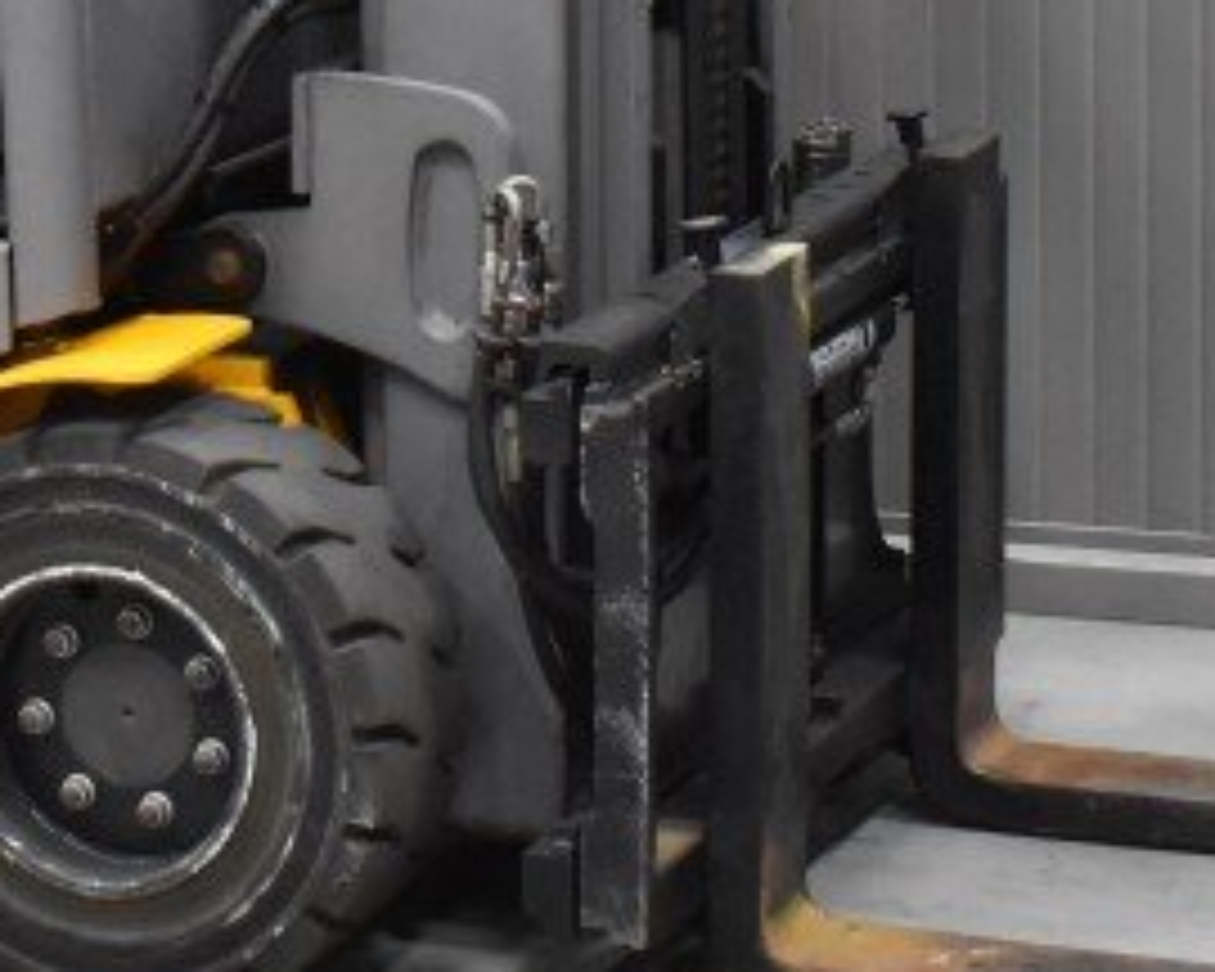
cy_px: -472
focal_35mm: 169
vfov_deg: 8.9
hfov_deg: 11.3
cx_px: -68
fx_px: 6080
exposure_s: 1/40
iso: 1600
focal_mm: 27
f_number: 5
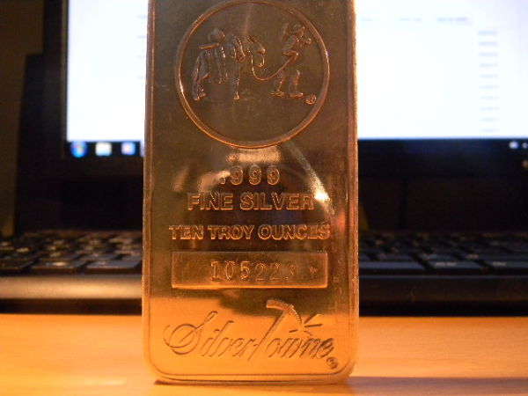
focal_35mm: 36
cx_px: 264
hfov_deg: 51.4
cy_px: 198
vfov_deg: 39.7
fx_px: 549
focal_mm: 6.4
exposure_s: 1/26.5
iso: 400
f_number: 3.7
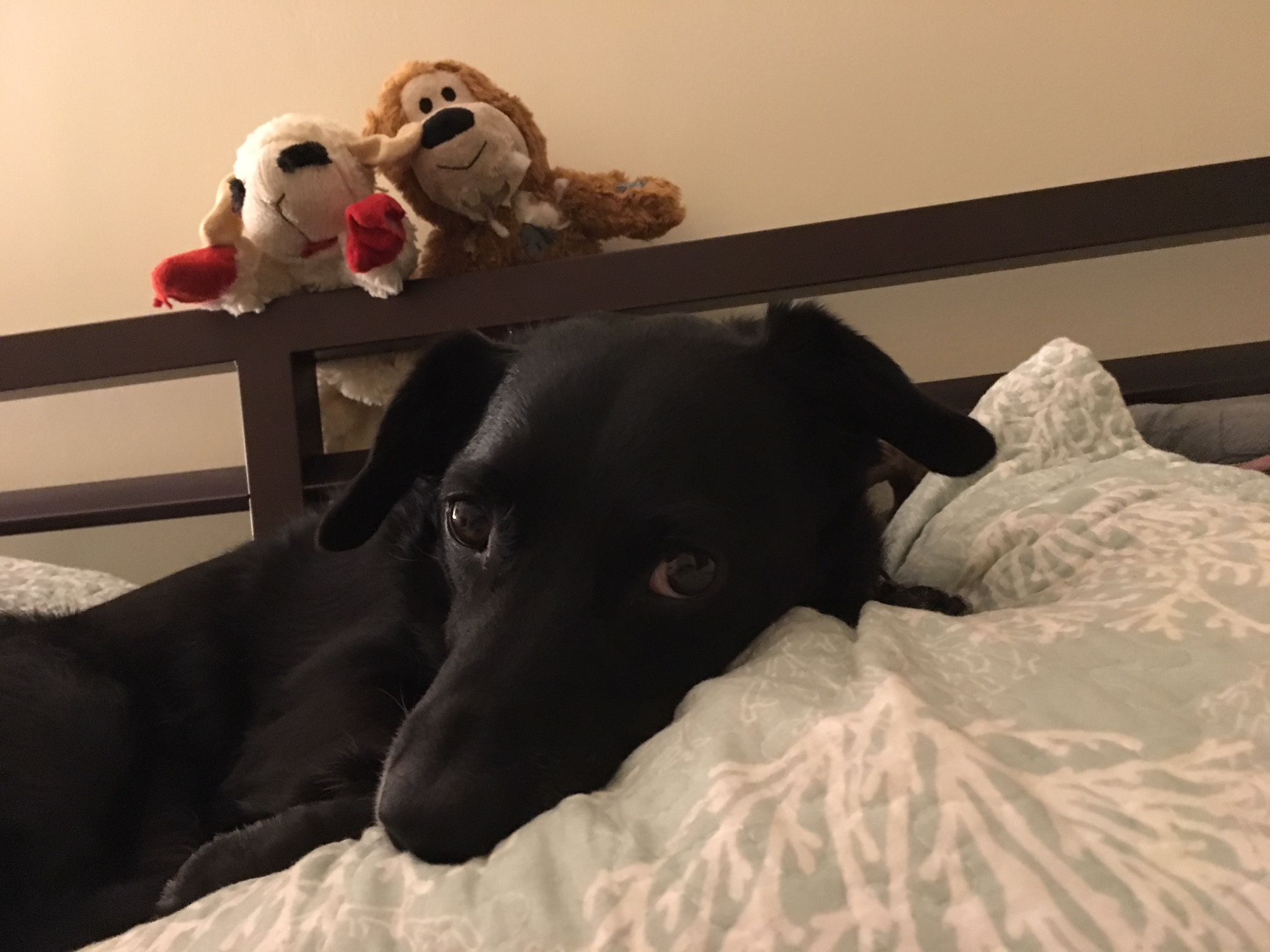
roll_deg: +6.1
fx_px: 1064
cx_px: 635
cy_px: 476
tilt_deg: +0.9
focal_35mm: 29
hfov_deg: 61.7
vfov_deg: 48.2
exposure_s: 1/15
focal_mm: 4.15
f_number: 2.2
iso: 500
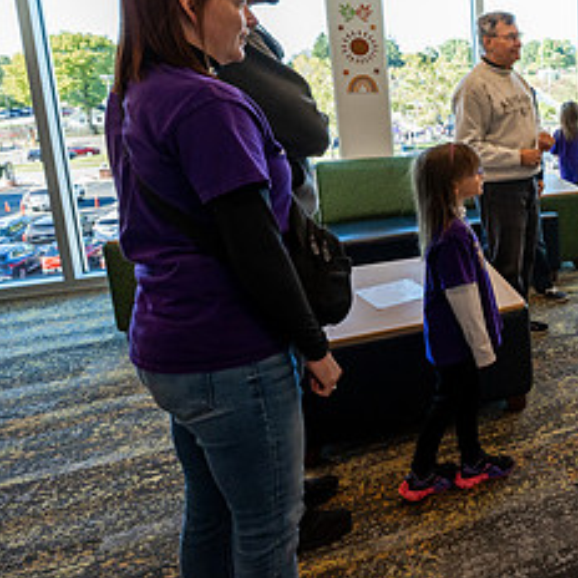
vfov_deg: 48.6
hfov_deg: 39.9
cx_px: 643
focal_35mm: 33
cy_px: 178
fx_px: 623
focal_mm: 15.5
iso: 1250
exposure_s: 1/500
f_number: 5
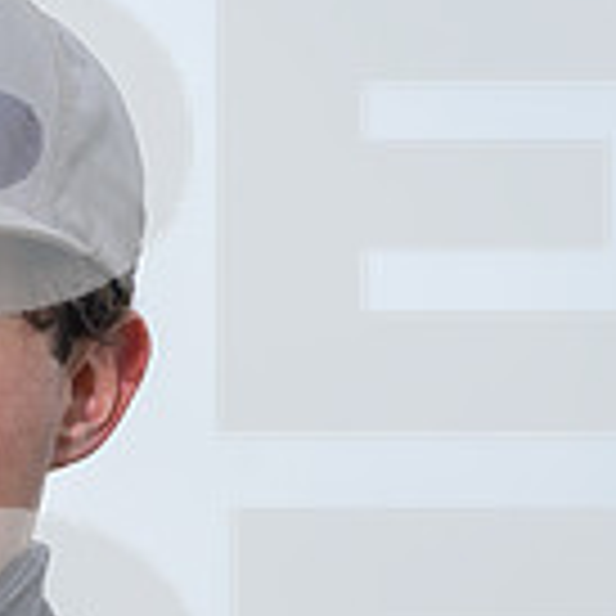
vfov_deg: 8.3
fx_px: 4188
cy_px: 749
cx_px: -396
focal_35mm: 208
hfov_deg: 8.2
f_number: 6.3
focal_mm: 58
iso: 100
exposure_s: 1/125
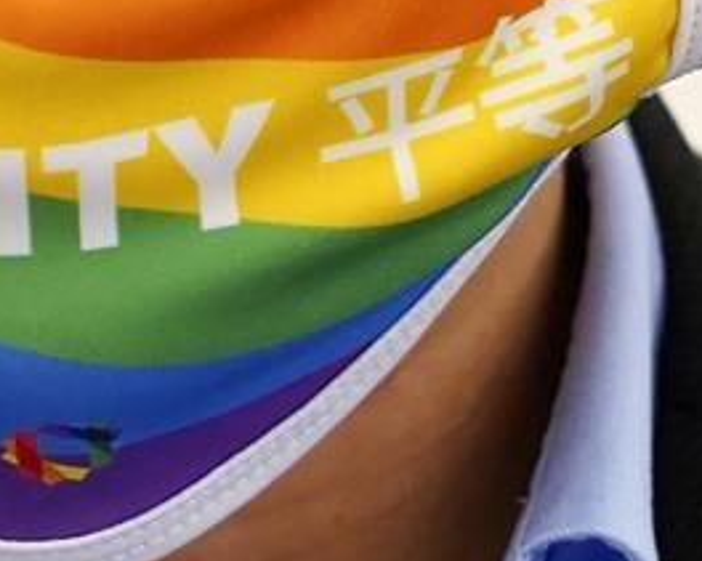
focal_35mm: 694
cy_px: 57
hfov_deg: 2.8
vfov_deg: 2.2
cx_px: 51
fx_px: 14414
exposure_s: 1/250
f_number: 4
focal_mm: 200
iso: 2500
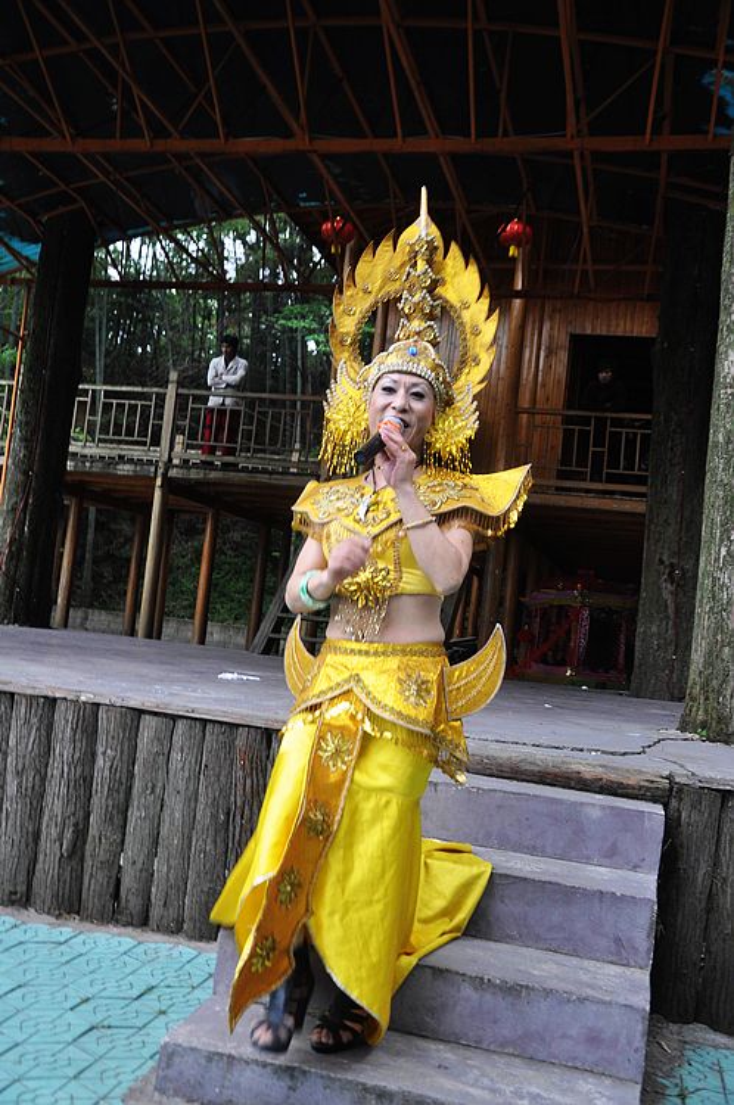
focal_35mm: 38
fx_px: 1150
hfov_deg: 35.4
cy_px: 552
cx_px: 367
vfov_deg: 51.3
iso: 450
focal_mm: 25
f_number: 4
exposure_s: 1/60
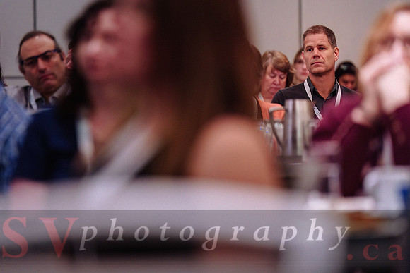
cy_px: 106
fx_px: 2787
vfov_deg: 5.6
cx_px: 160
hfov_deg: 8.4
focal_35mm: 245
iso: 2500
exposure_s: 1/200
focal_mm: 200
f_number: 2.8
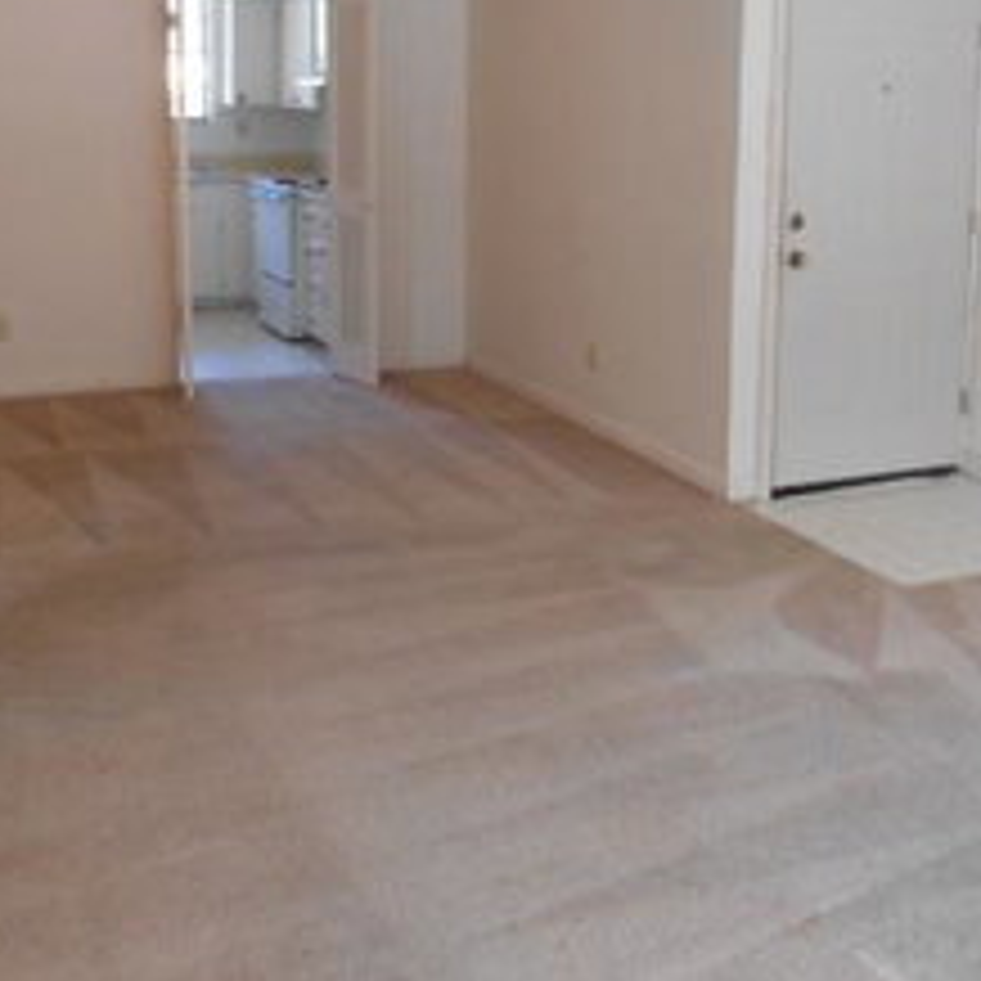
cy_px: 342
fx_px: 1443
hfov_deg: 37.2
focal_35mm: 45
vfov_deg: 37.2
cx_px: 650
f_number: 3.2
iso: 220
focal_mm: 4.6
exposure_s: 1/30
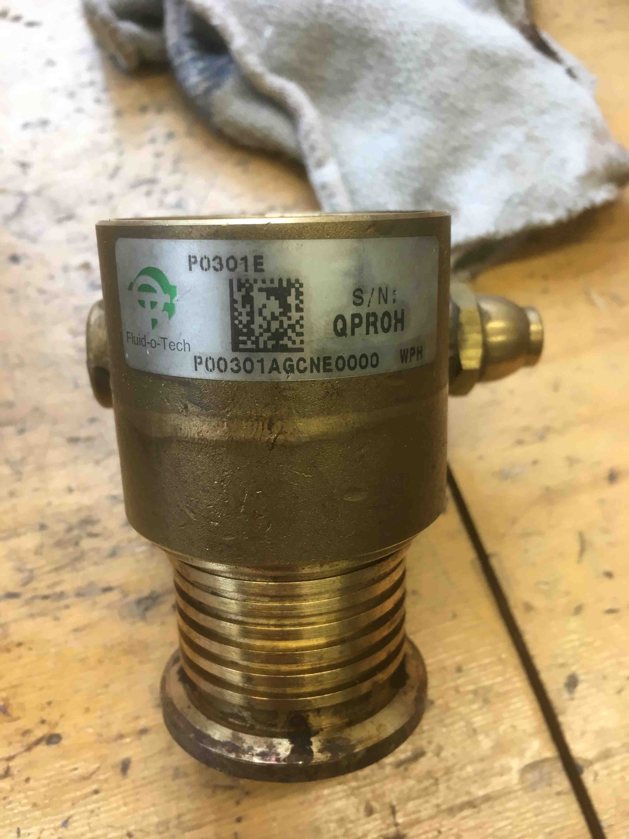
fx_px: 703
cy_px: 420
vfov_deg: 61.7
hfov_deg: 48.2
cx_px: 314
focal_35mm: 29
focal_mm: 4.15
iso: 80
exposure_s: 1/33
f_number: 2.2
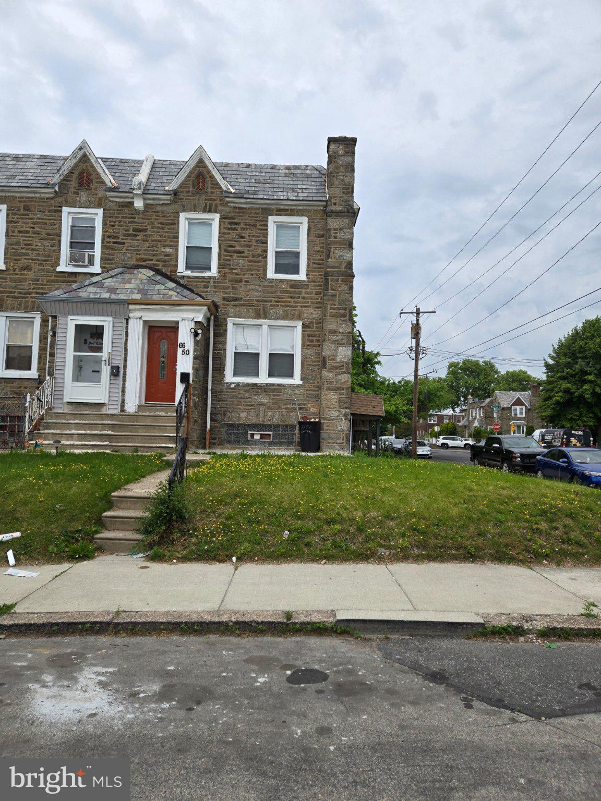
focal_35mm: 23
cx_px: 300
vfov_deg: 73.9
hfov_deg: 58.9
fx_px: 532
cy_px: 400
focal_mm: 5.4
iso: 64
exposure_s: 1/2921
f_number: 1.8
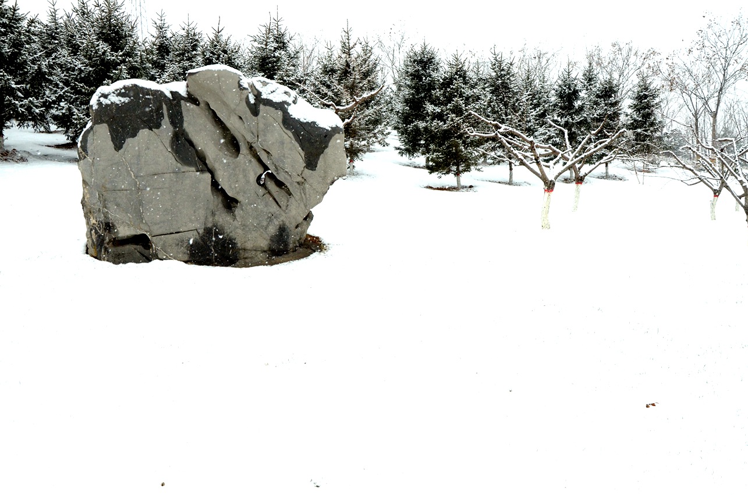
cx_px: 374
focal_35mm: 36
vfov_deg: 36.7
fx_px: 746
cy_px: 248
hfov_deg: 53.2
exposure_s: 1/320
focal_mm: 24
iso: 1000
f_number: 8
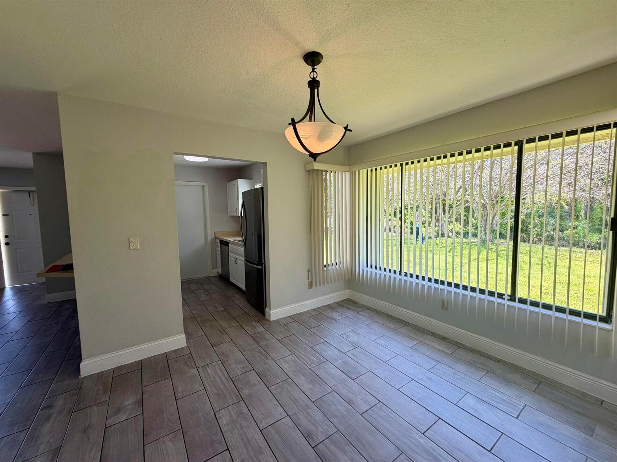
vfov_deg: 85.7
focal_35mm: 14
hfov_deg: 102.1
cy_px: 231
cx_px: 308
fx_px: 250
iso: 50
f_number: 2.2
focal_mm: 2.22
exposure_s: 1/120
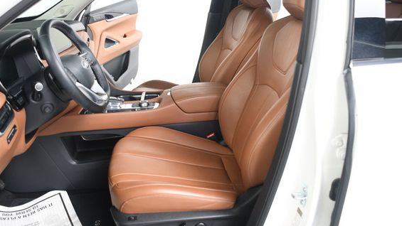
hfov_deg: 61.0
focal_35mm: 32
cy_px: 88
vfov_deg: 36.5
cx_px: 193
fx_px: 341
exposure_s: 1/160
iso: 100
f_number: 3.5
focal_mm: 18
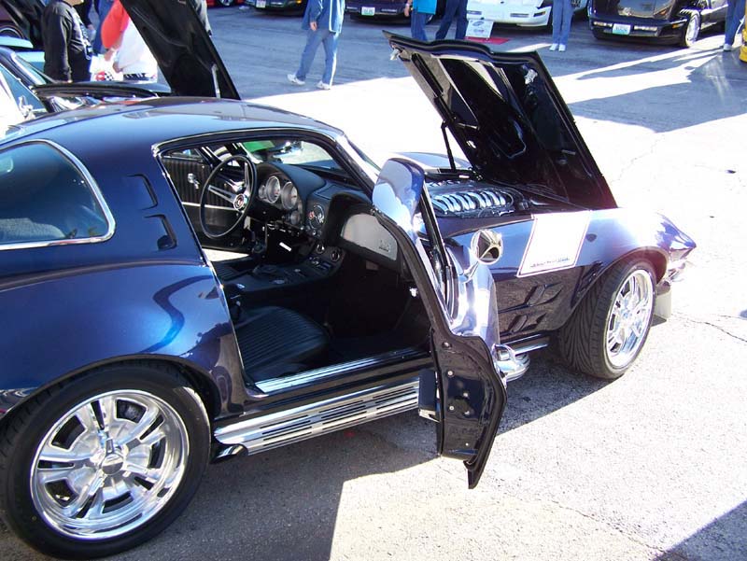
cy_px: 280
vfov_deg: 37.8
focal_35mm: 38
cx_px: 374
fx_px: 821
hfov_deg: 49.0
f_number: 2.8
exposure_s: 1/200
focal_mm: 6.3
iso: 80
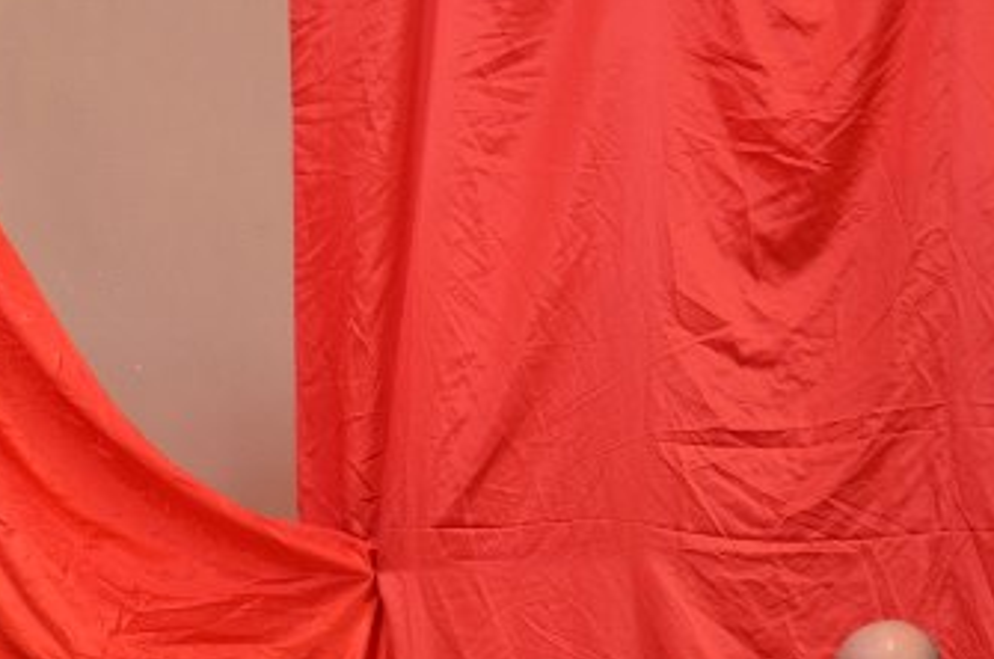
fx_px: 4106
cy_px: 614
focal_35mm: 149
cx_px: 193
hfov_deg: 13.7
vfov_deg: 9.1
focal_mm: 52
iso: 2000
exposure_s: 1/60
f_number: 5
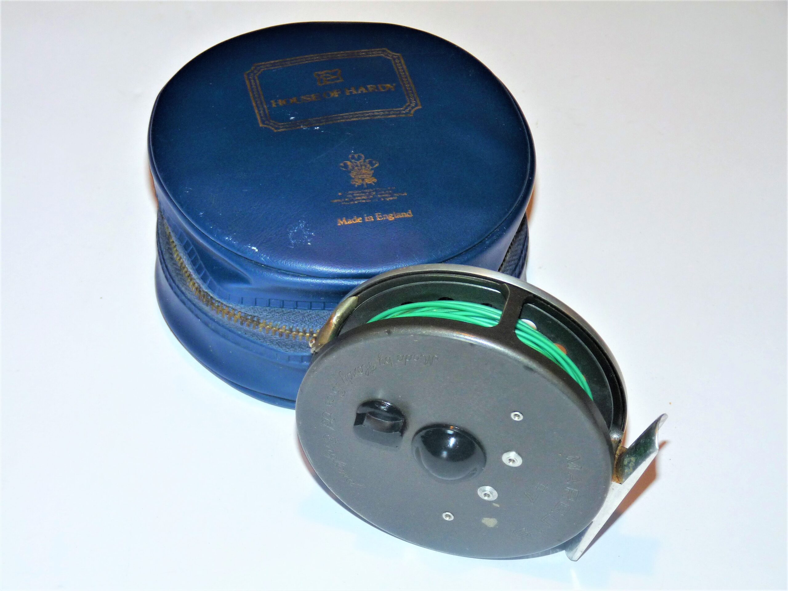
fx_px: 2231
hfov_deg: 20.0
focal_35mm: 98
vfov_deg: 15.1
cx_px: 394
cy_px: 296
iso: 100
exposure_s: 1/40
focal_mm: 17.4
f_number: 3.6
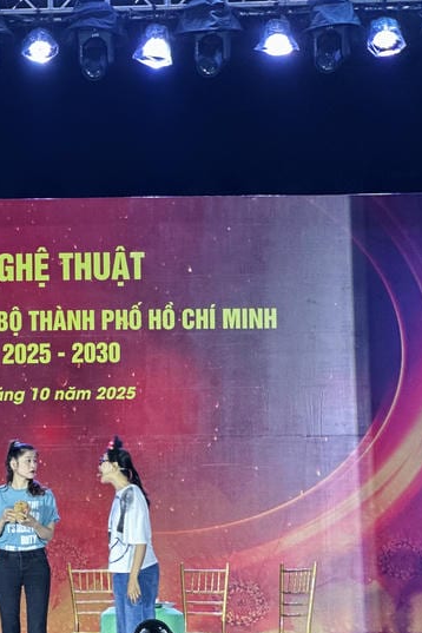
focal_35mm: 149
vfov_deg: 13.8
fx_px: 2620
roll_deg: +0.4
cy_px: 338
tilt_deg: +6.1
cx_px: -113
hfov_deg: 9.1
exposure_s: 1/40
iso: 200
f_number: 2.8
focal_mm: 9
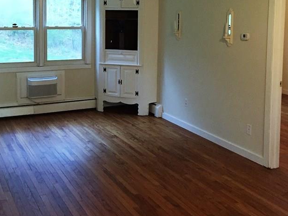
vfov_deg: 29.7
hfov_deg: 39.6
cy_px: 48
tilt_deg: -3.9
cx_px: 132
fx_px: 399
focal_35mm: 48
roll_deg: -0.8
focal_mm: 4.15
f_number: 2.2
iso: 250
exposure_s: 1/30
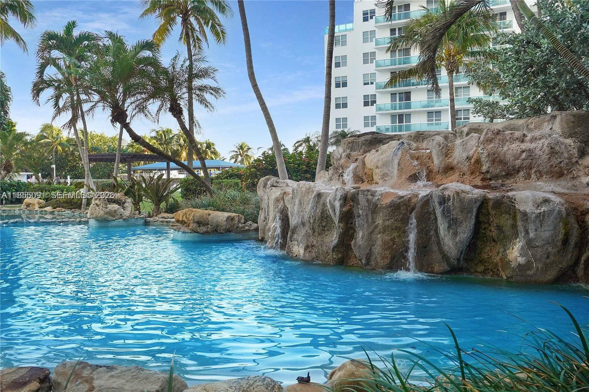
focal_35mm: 33
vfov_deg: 40.0
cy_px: 196
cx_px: 294
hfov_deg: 57.2
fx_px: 540
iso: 250
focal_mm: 22
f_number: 8
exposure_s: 1/160
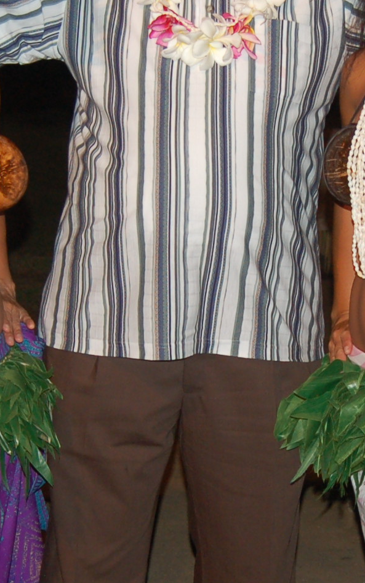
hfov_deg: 10.4
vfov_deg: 16.6
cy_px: 327
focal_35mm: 126
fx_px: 2004
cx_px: 243
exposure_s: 1/60
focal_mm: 26
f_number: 4
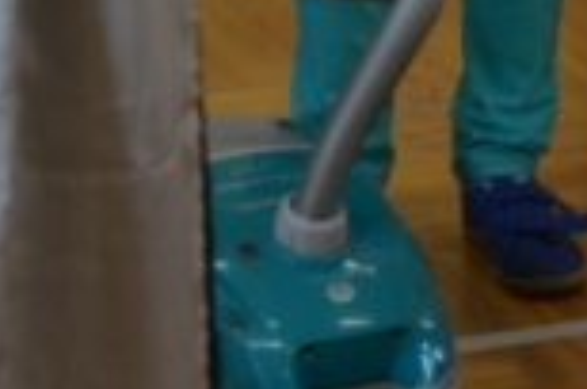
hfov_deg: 7.3
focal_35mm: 279
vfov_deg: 4.7
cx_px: -198
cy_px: -816
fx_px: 4540
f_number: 4.2
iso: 400
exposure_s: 1/80
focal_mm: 28
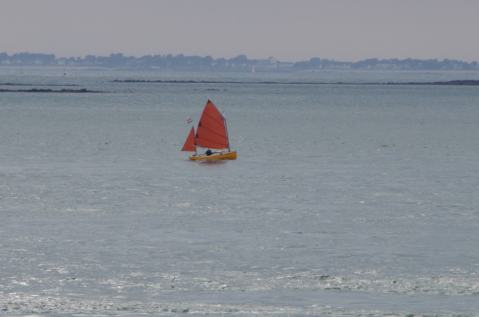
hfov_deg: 4.0
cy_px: 148
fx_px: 6784
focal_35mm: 511
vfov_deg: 2.7
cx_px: 222
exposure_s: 1/250
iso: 200
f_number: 11
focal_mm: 220
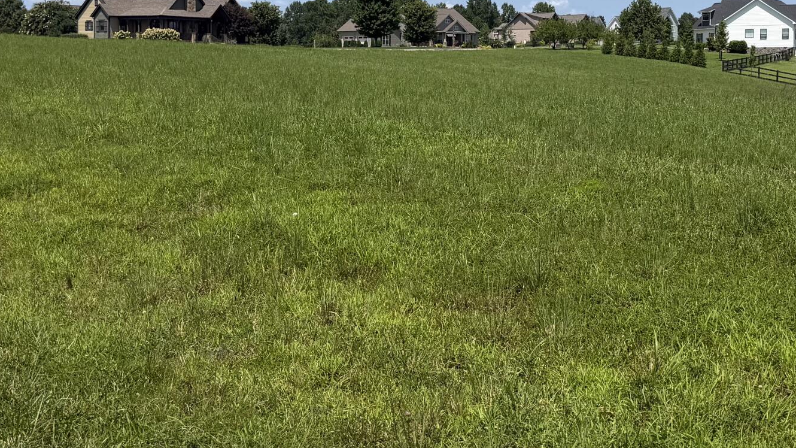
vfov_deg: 20.2
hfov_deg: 35.3
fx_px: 1245
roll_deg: +1.1
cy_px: 119
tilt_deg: -3.9
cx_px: 479
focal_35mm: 59
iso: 80
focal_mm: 6.76
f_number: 1.78
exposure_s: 1/5714
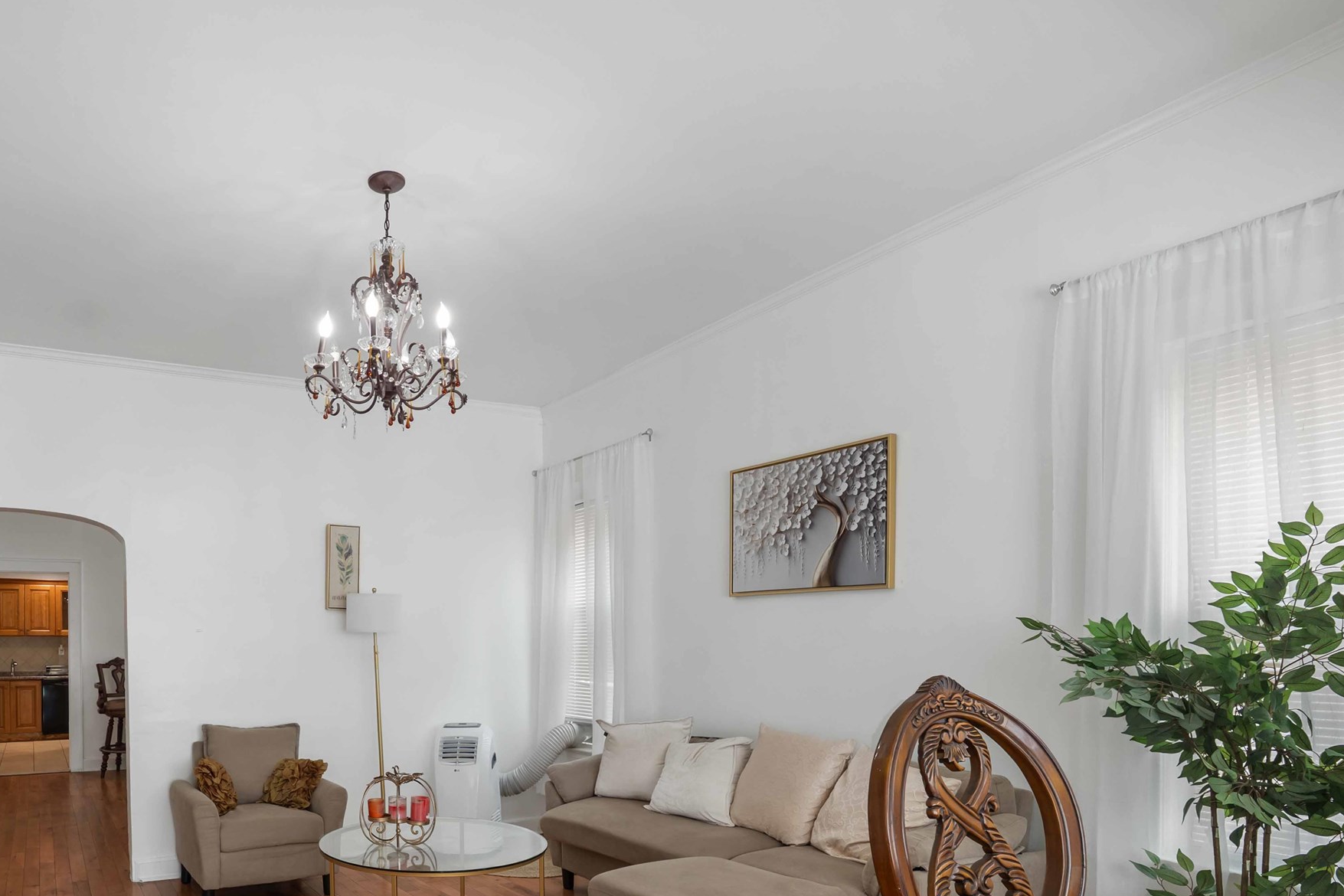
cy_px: 657
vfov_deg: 56.9
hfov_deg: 77.2
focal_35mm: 21
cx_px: 397
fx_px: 784
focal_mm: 12
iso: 320
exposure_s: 1/100
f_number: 7.1
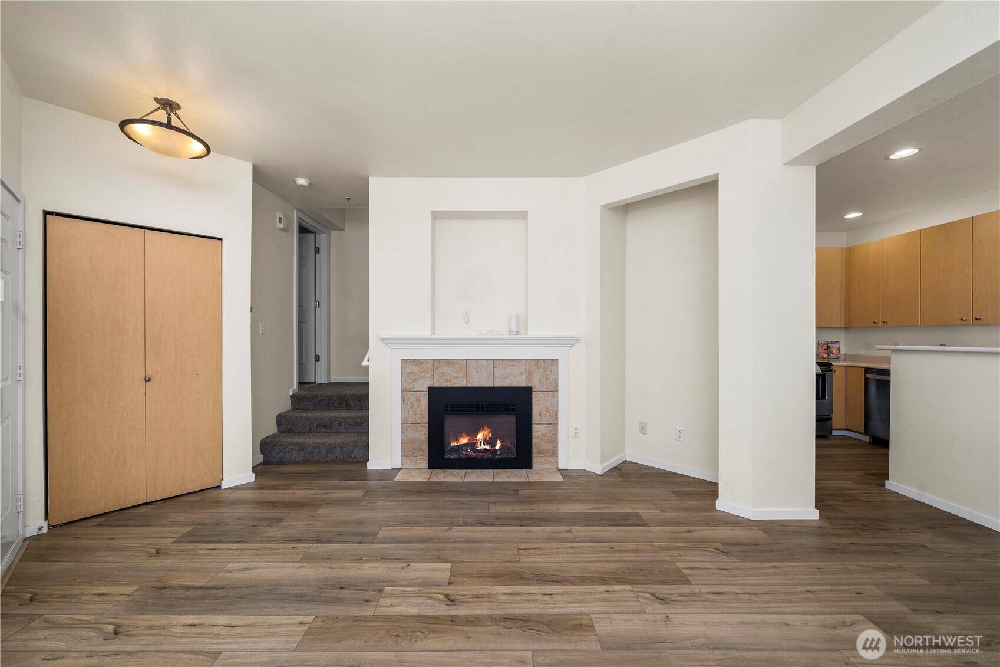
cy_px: 334
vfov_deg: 90.0
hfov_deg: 112.6
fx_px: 333
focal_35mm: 12
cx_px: 500
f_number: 7.1
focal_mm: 12
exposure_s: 1/60
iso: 125
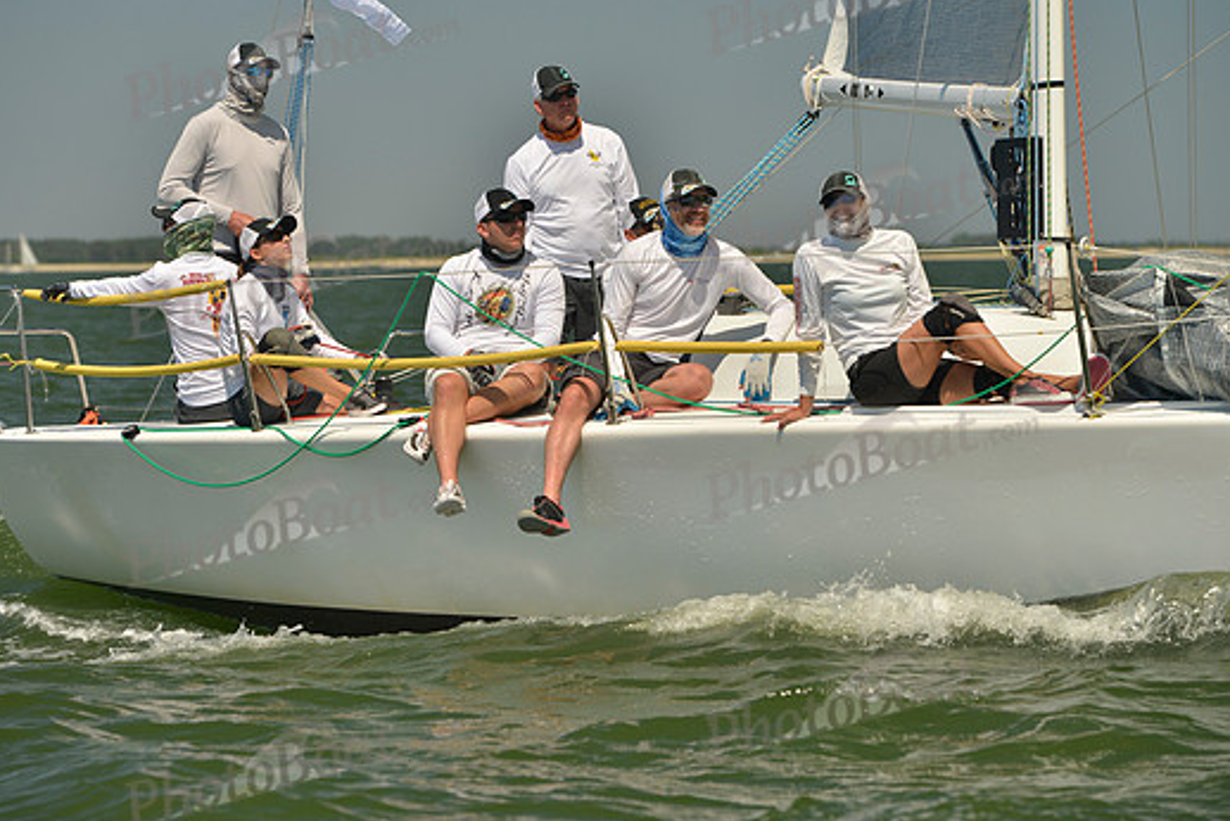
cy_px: 369
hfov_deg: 12.2
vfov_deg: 8.2
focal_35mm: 168
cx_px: 584
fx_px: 5743
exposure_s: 1/800
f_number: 7.1
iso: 200
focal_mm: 150
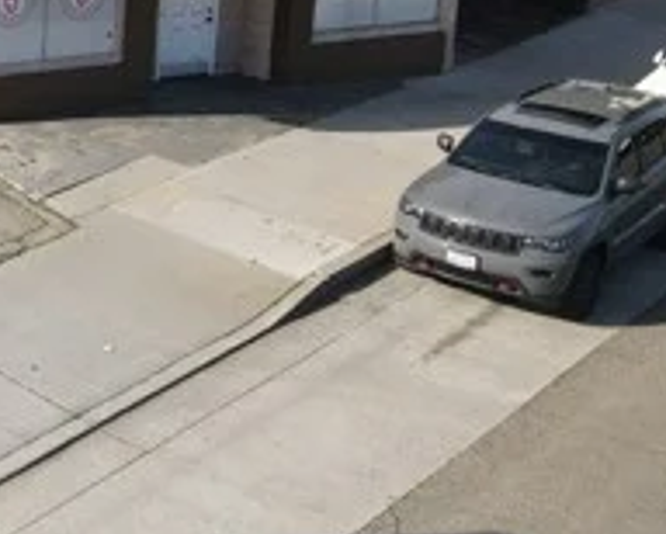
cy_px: -118
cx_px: -423
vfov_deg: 18.6
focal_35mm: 78
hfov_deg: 19.9
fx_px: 1539
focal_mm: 4.5
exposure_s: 1/30
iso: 100
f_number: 2.8
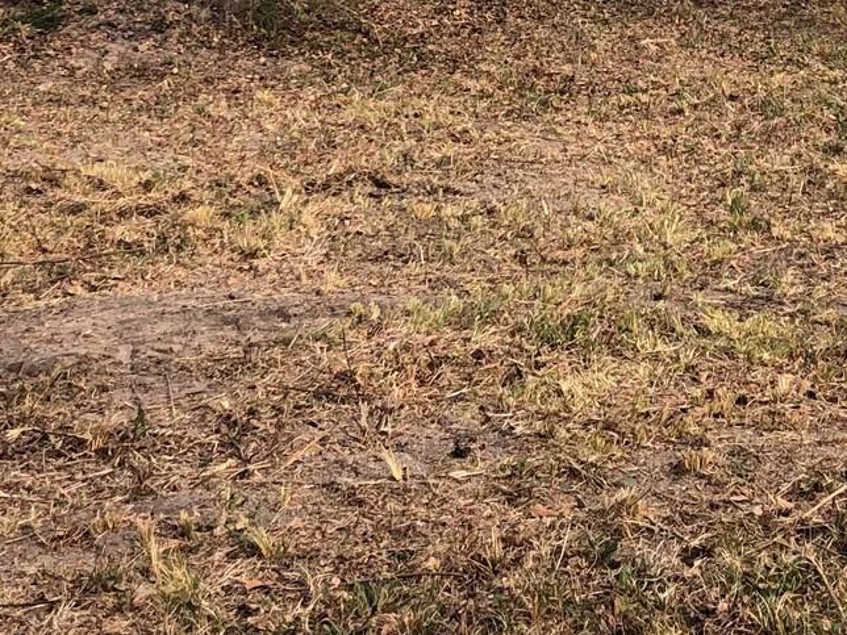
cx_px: 684
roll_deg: -0.1
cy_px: -126
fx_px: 2178
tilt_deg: +0.6
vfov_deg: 16.0
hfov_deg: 21.7
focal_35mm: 89
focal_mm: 3.99
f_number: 1.8
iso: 20
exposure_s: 1/461
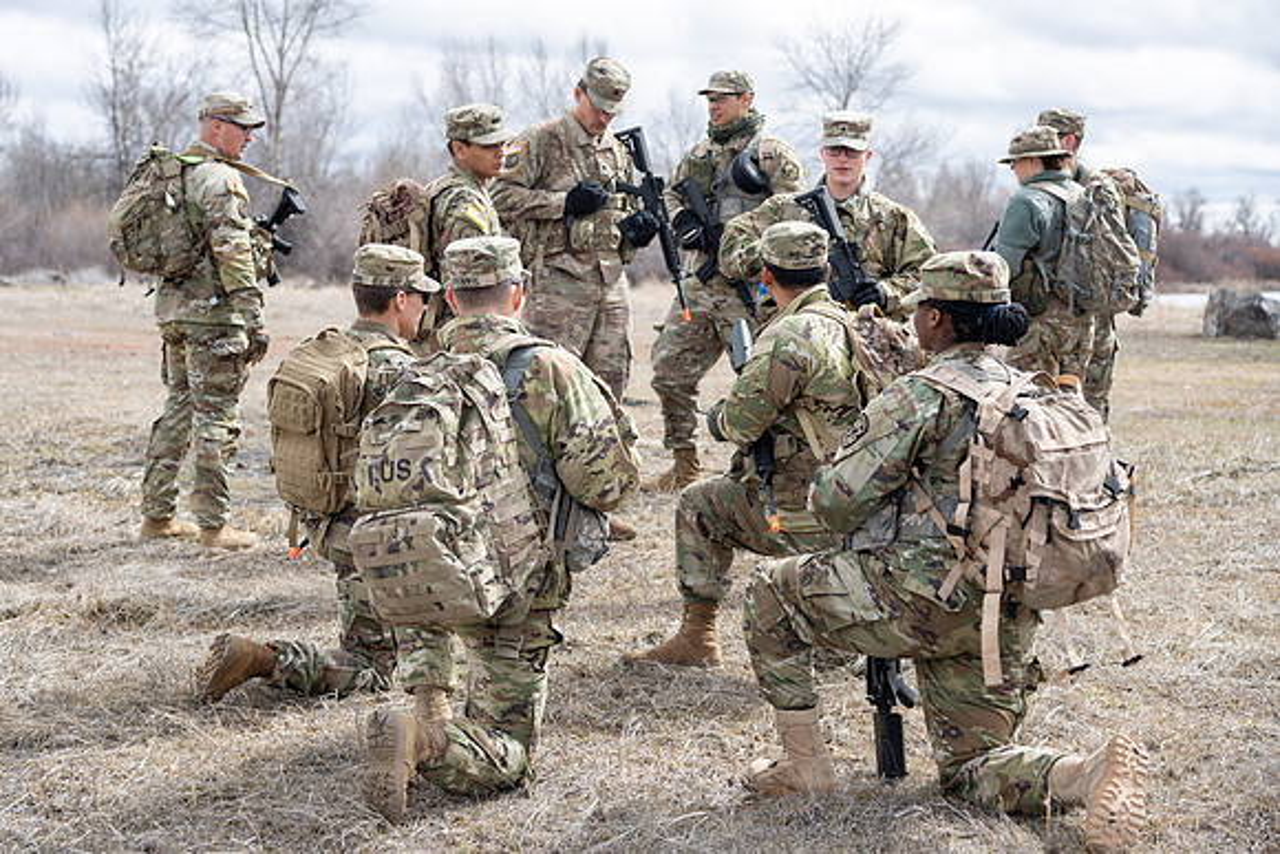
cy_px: 429
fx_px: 2522
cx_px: 592
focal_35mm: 71
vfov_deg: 19.2
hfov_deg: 28.5
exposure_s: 1/800
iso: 200
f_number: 4.5
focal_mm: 66
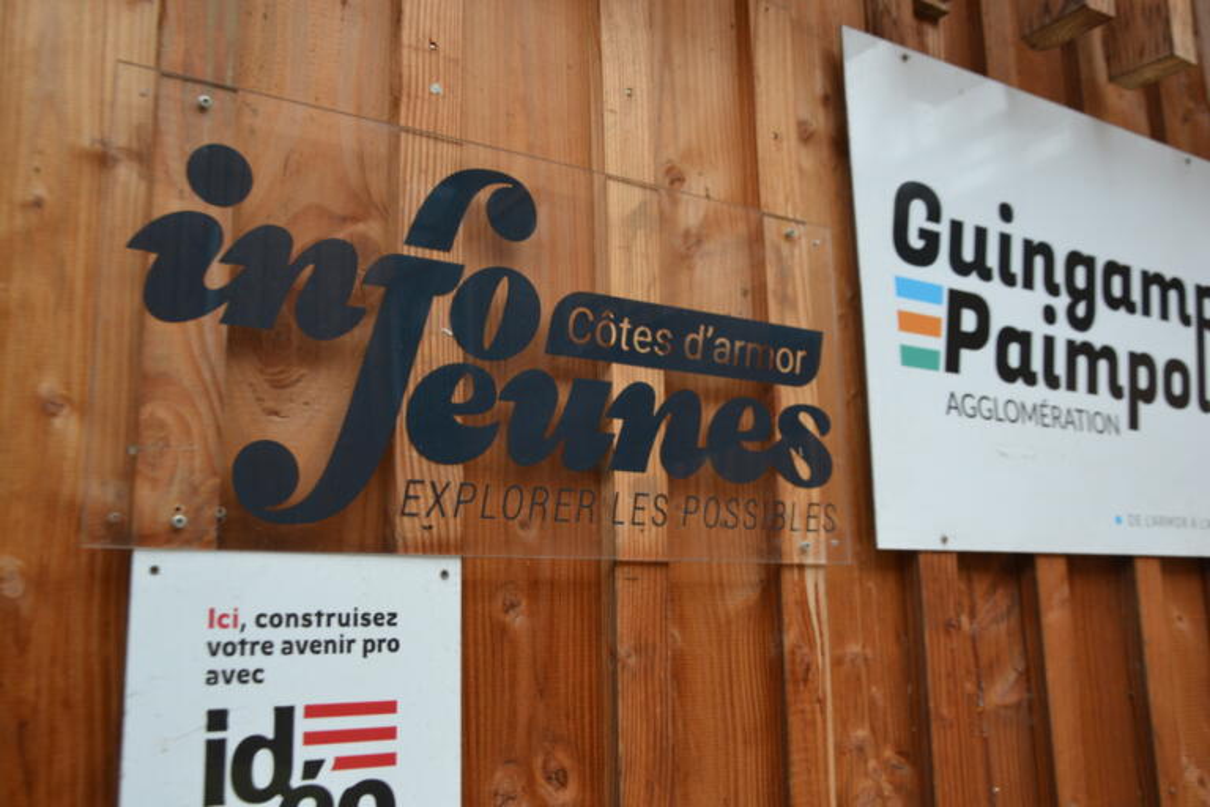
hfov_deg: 57.2
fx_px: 1109
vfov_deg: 40.0
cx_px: 605
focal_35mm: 33
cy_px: 404
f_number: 5.6
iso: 400
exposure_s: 1/125
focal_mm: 22
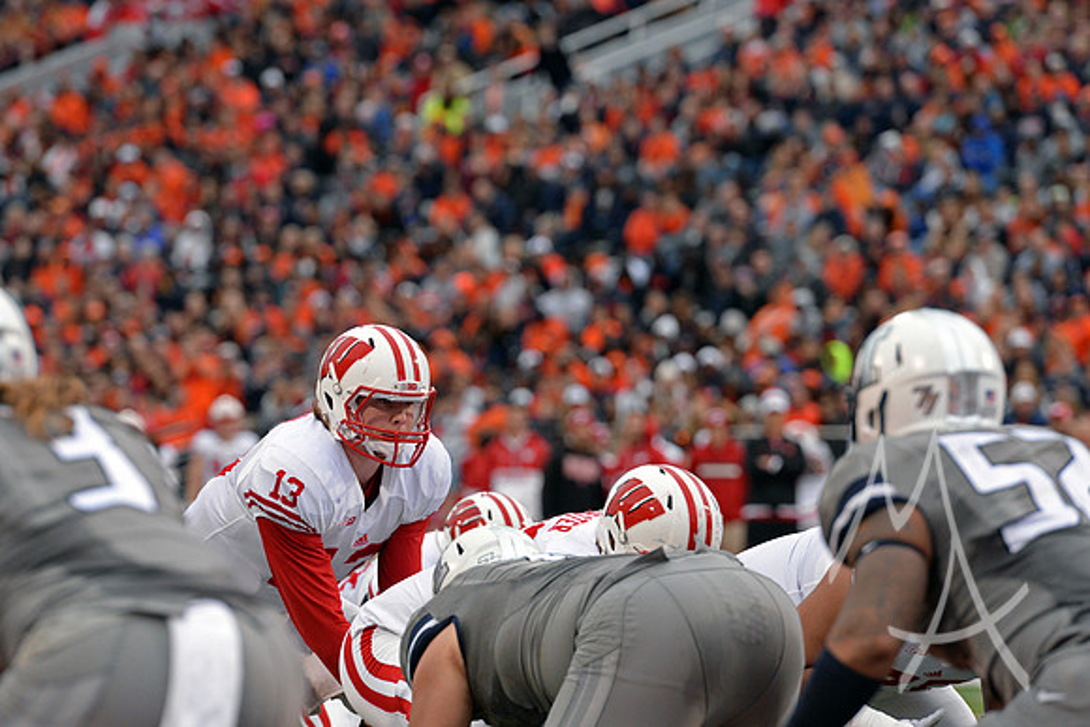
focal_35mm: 280
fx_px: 8479
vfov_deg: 4.9
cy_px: 364
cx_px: 545
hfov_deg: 7.4
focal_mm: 280
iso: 2500
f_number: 6.3
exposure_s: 1/1000
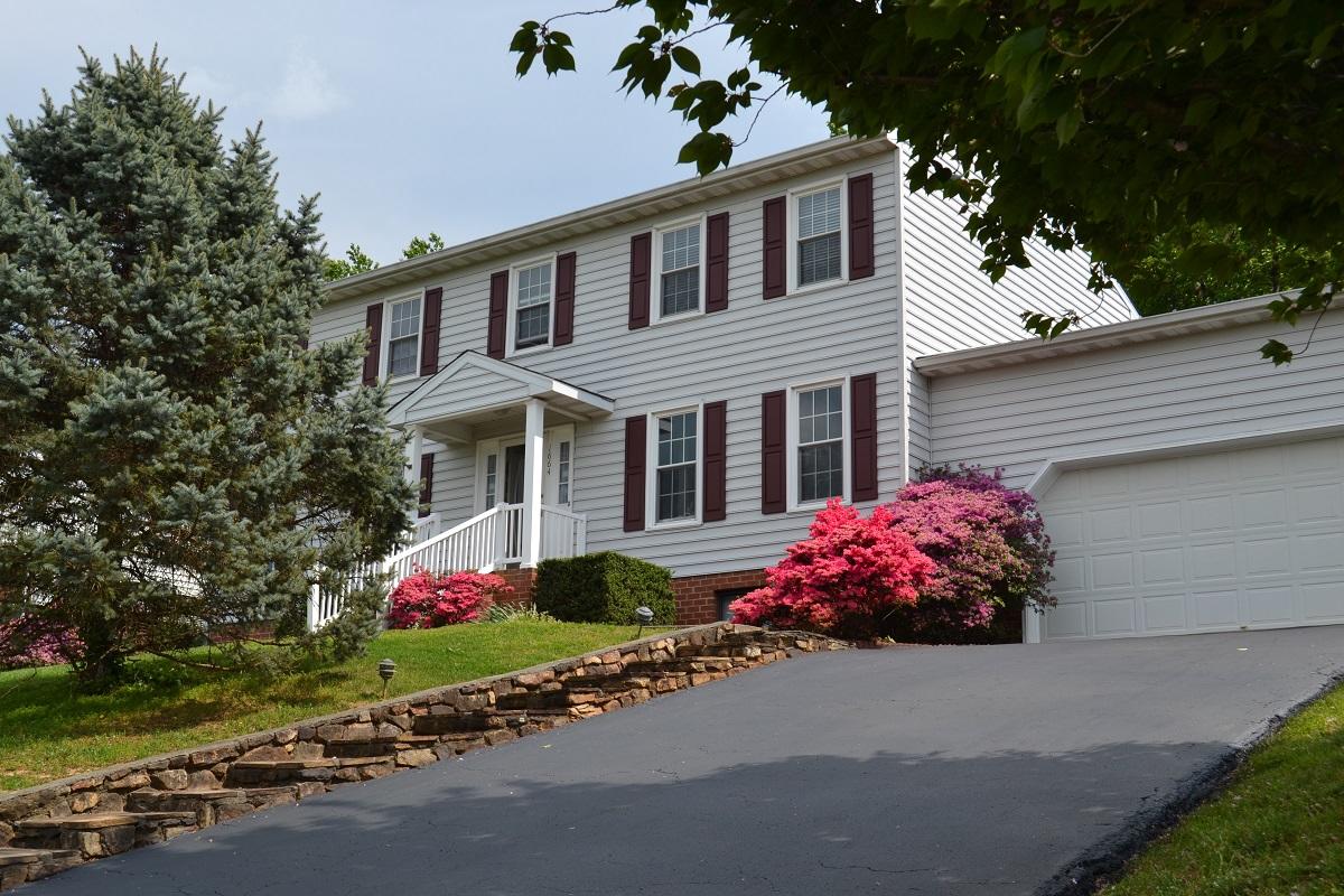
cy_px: 448
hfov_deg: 46.4
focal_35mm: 42
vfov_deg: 31.9
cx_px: 672
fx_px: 1568
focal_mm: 28
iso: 100
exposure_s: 1/250
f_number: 8
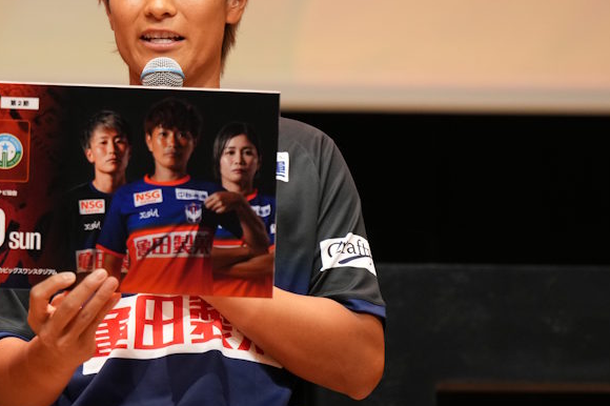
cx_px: 165
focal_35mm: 382
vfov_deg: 3.6
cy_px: 144
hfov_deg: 5.4
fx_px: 6469
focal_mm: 164
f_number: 2.8
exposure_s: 1/500
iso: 2000
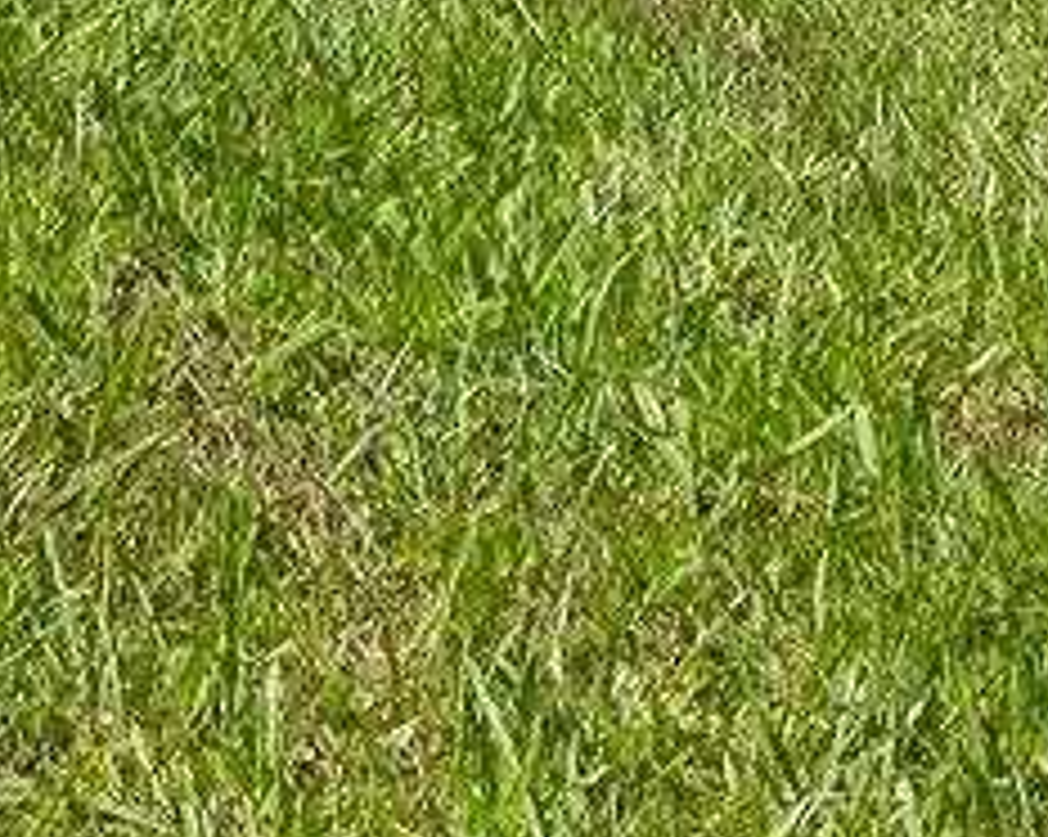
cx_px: -612
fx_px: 5113
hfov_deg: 11.2
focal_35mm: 165
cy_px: -1910
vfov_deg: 7.8
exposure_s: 1/450
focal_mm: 13.2
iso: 250
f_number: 8
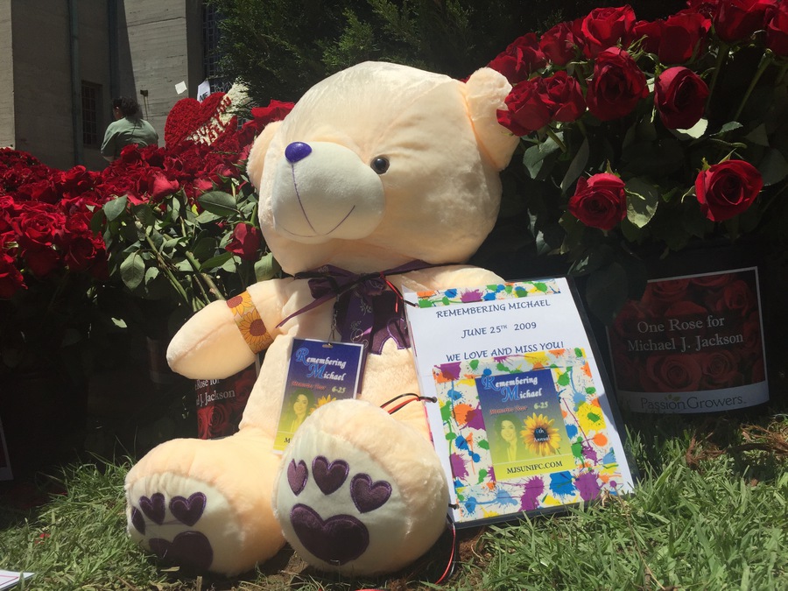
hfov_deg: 61.7
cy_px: 296
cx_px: 394
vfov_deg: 48.2
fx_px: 660
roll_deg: -1.0
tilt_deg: -3.3
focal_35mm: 29
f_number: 2.2
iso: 32
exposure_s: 1/4950
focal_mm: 4.15
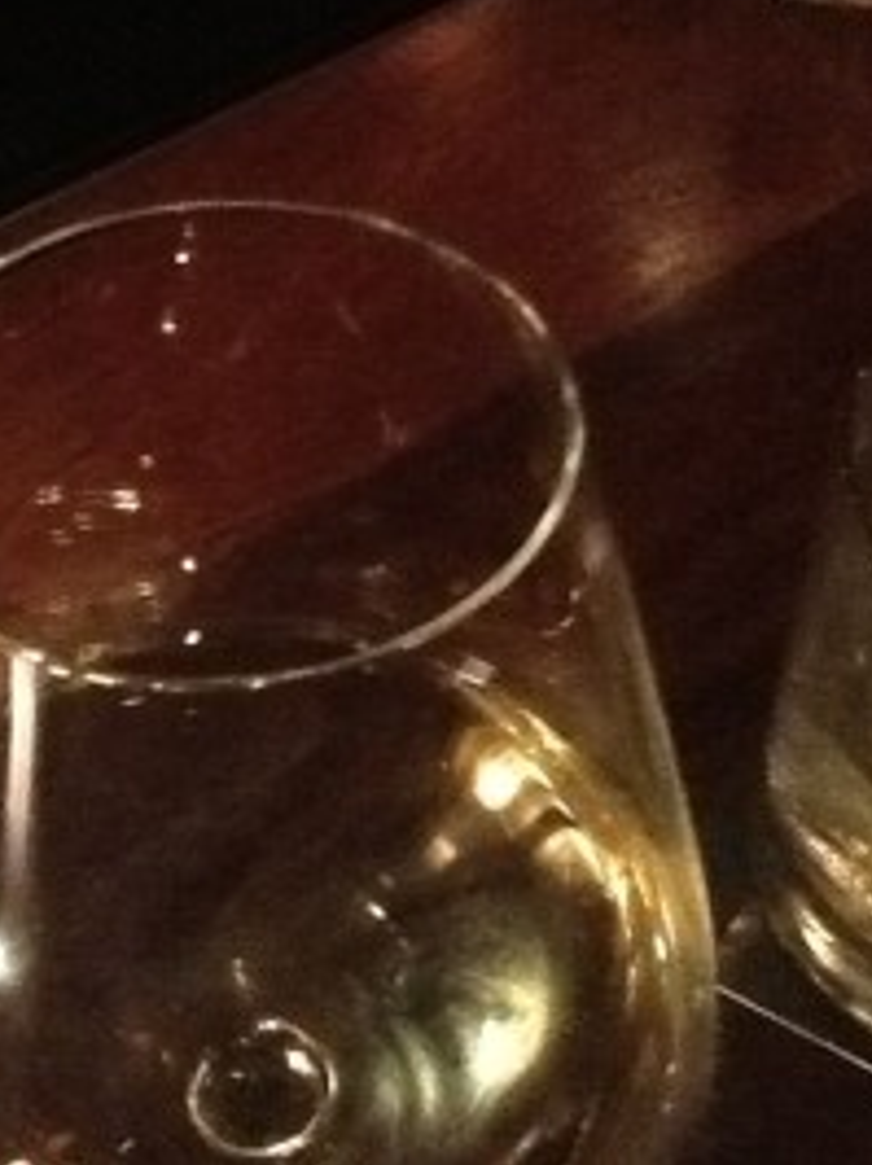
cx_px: 105
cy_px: 572
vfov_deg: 31.2
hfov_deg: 23.1
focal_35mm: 62
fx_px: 2086
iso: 640
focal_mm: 2.03
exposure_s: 1/15
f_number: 2.4
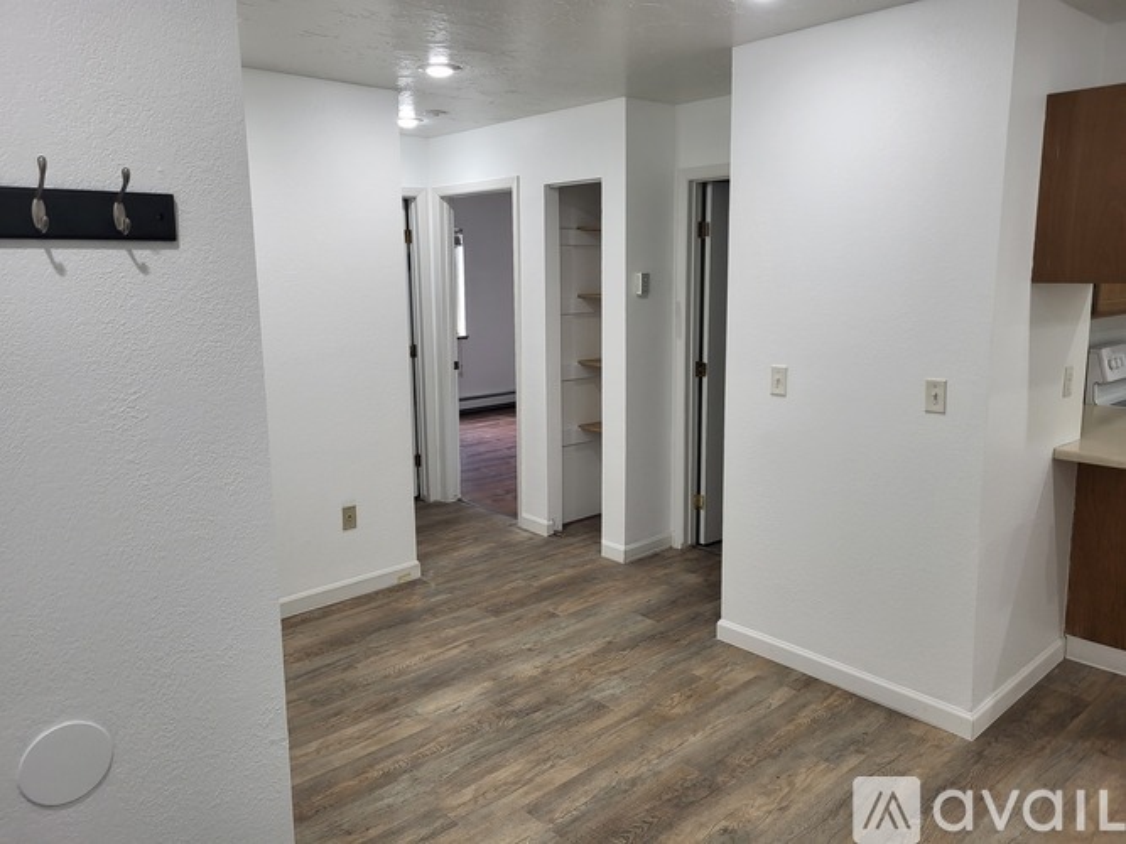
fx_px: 846
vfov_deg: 53.0
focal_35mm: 26
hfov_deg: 67.3
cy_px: 422
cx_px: 563
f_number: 1.8
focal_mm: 5.4
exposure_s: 1/120
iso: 160
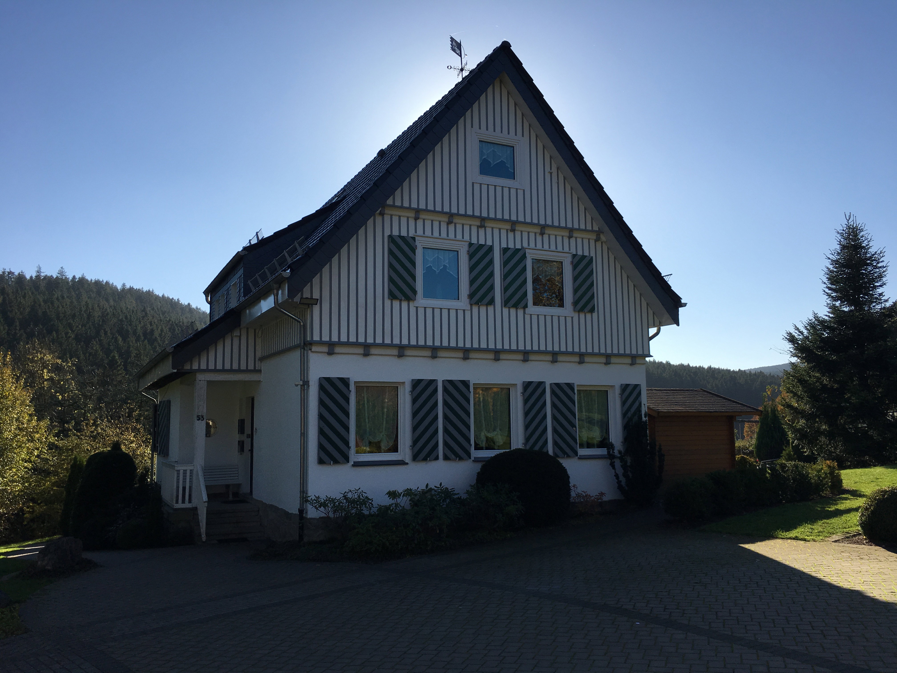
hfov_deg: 61.7
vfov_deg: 48.2
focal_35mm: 29
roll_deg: -0.5
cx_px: 448
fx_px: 751
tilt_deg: +7.8
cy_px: 336
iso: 25
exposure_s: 1/1538
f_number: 2.2
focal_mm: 4.15
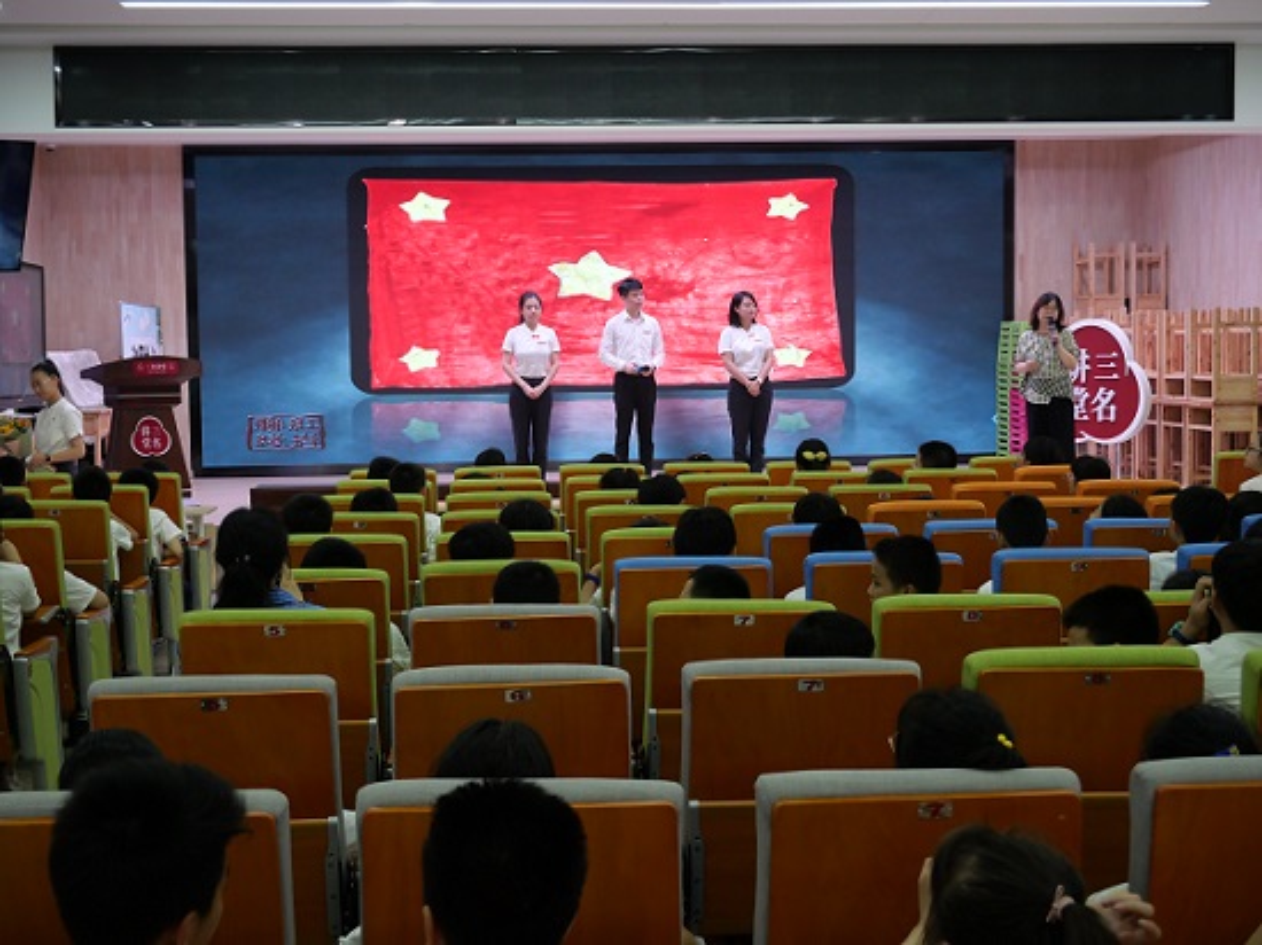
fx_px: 1822
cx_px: 631
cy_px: 472
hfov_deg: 38.2
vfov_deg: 29.1
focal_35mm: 50
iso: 1250
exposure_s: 1/60
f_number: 6.3
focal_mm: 25
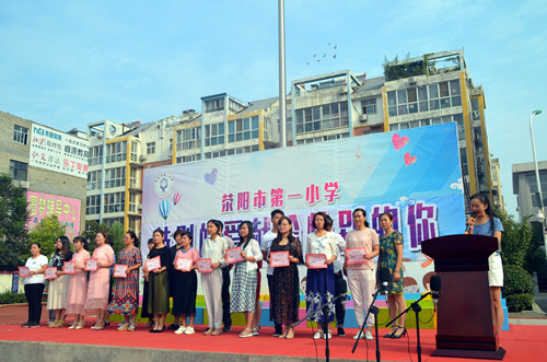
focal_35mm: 33
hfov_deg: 57.3
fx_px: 500
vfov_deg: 39.8
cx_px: 274
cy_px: 181
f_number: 8
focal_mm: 22
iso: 100
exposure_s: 1/250
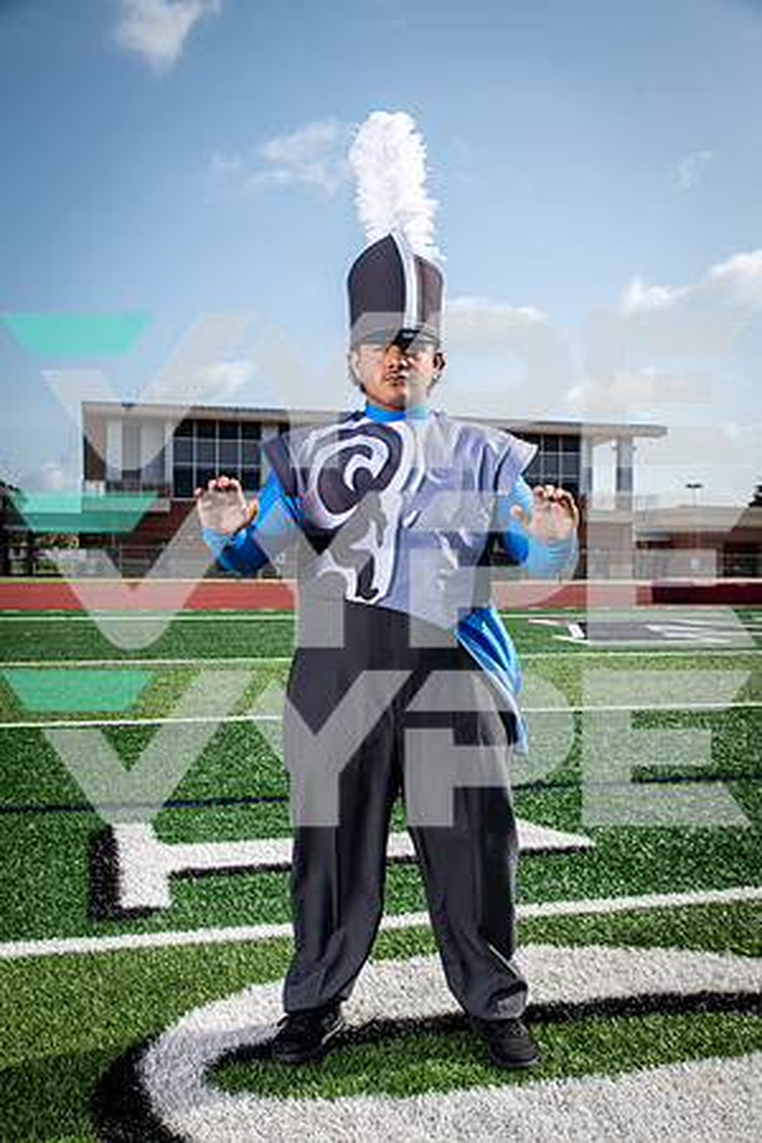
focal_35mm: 36
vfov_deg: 53.1
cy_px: 572
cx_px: 381
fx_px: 1143
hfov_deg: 36.9
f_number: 7.1
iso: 125
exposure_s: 1/400
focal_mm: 36
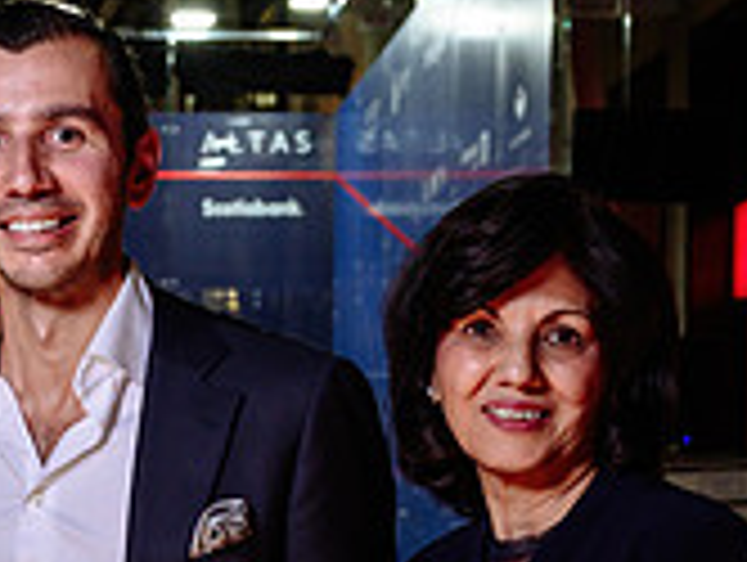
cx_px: 18
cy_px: 697
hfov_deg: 15.8
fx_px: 2637
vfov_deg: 11.9
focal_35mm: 122
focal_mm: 29.5
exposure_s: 1/80
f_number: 4.5
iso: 800
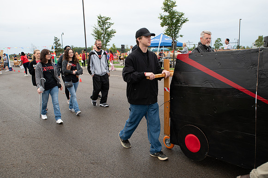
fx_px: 231
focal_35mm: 31
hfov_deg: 60.3
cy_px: 89
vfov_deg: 42.3
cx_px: 134
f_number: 10
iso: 640
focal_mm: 31
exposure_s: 1/200
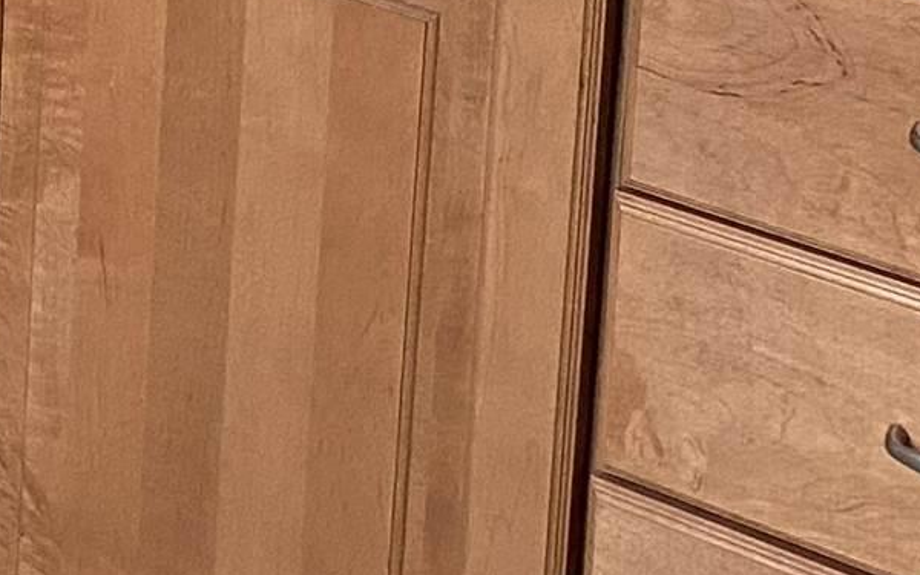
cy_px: -879
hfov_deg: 13.4
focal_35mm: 141
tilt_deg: -8.4
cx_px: -704
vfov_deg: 8.4
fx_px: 3535
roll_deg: -1.6
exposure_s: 1/60
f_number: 1.8
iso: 200
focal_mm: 4.25
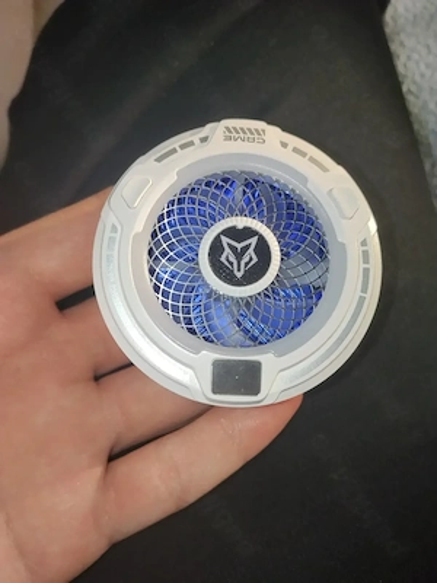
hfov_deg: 48.2
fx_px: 488
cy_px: 292
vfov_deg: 61.7
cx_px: 218
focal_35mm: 29
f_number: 1.8
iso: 64
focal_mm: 4.22
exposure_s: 1/100
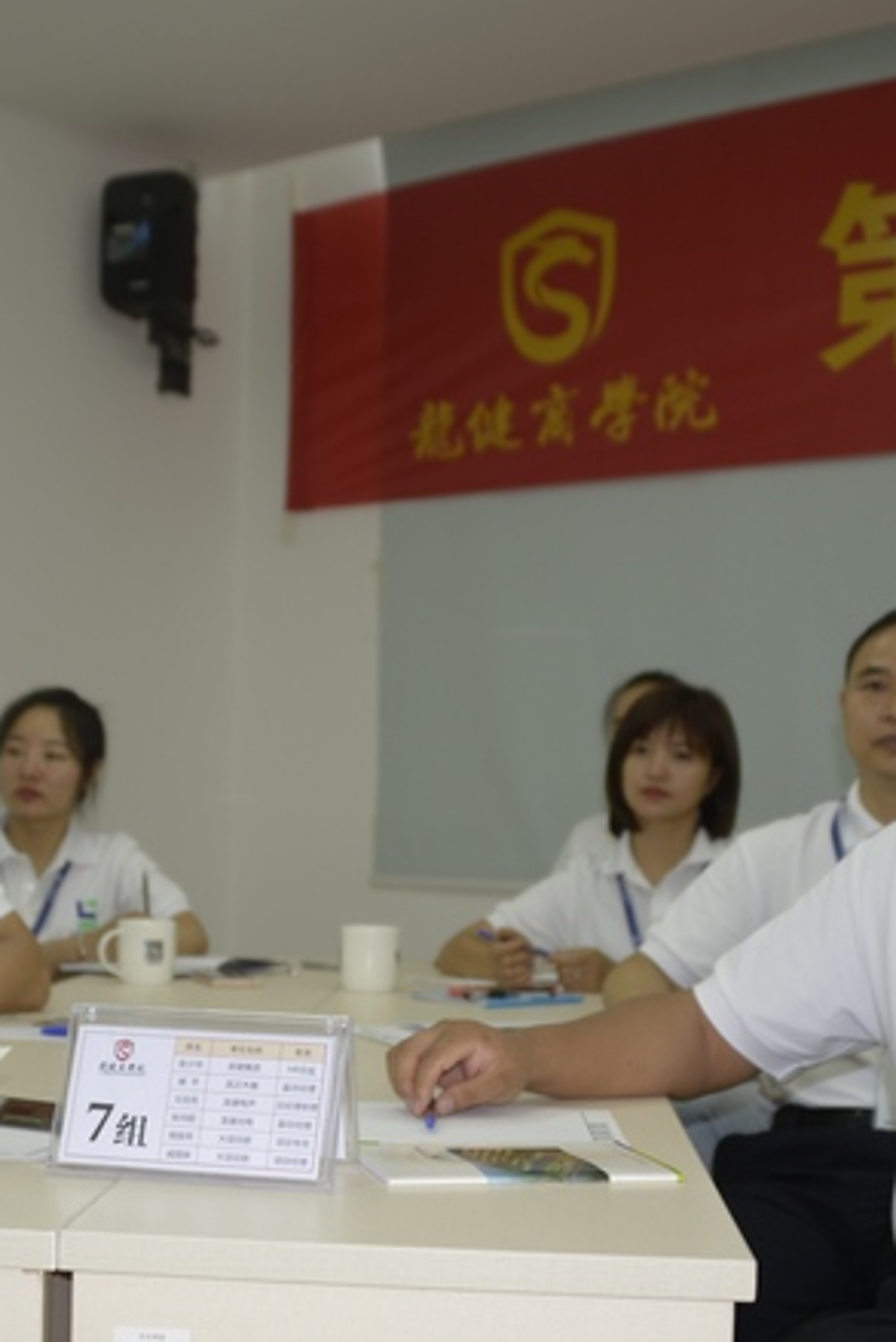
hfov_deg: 26.4
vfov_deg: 38.7
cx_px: 355
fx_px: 1902
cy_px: 790
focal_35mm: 51
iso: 180
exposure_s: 1/30
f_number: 3.5
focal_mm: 28
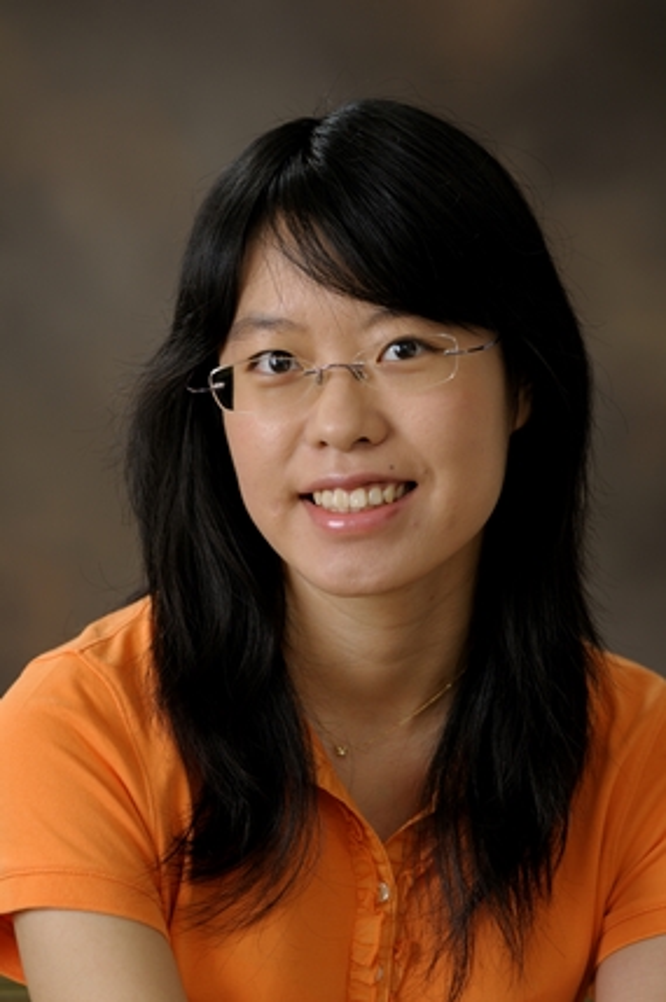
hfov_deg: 7.9
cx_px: 333
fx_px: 4840
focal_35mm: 174
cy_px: 501
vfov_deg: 11.8
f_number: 3.5
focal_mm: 116
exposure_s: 1/160
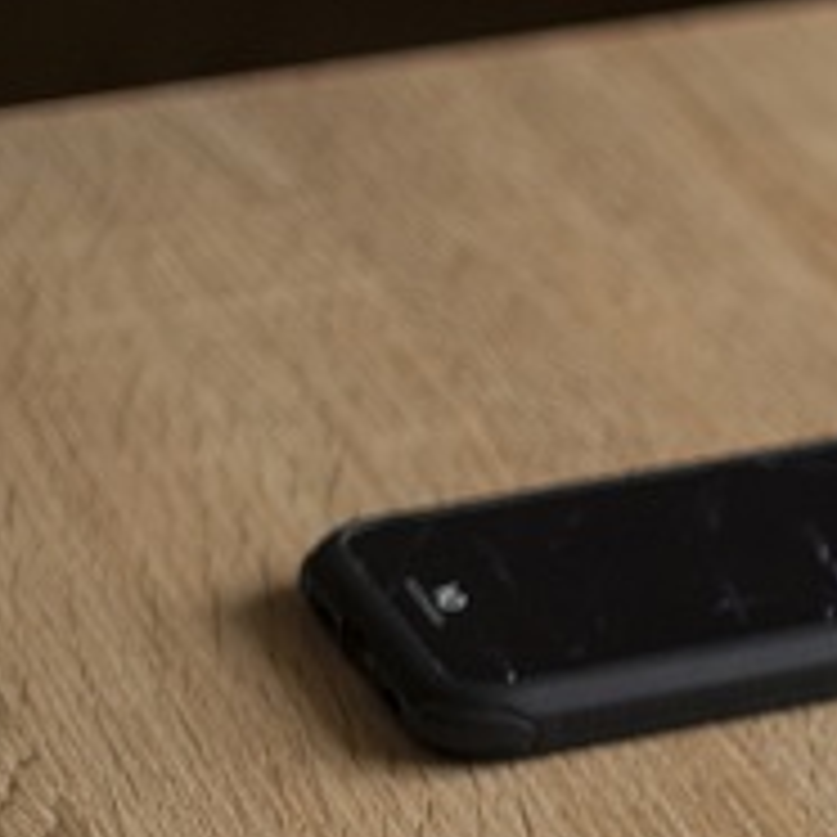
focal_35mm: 274
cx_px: 2601
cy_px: 1192
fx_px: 7496
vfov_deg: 6.3
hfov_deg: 5.9
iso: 320
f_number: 11
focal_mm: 50
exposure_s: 1/60
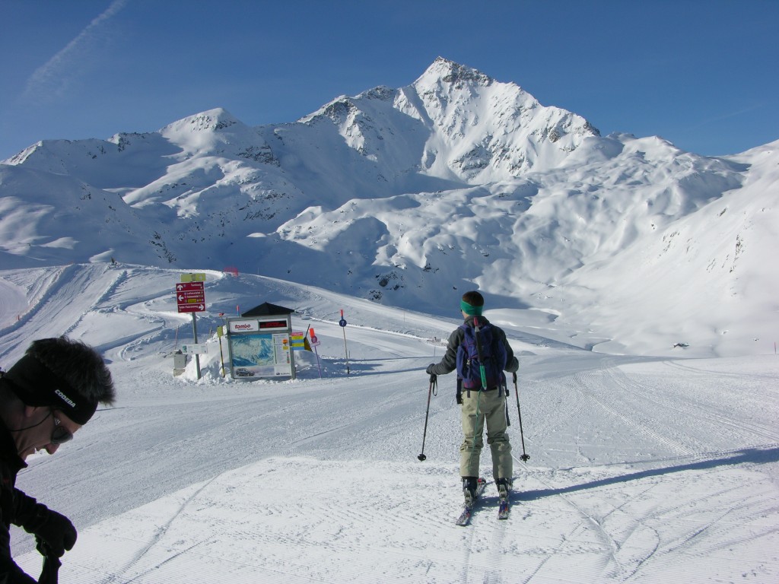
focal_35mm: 35
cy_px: 292
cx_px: 390
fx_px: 788
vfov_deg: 40.7
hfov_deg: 52.6
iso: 50
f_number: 8
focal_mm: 9
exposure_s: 1/310
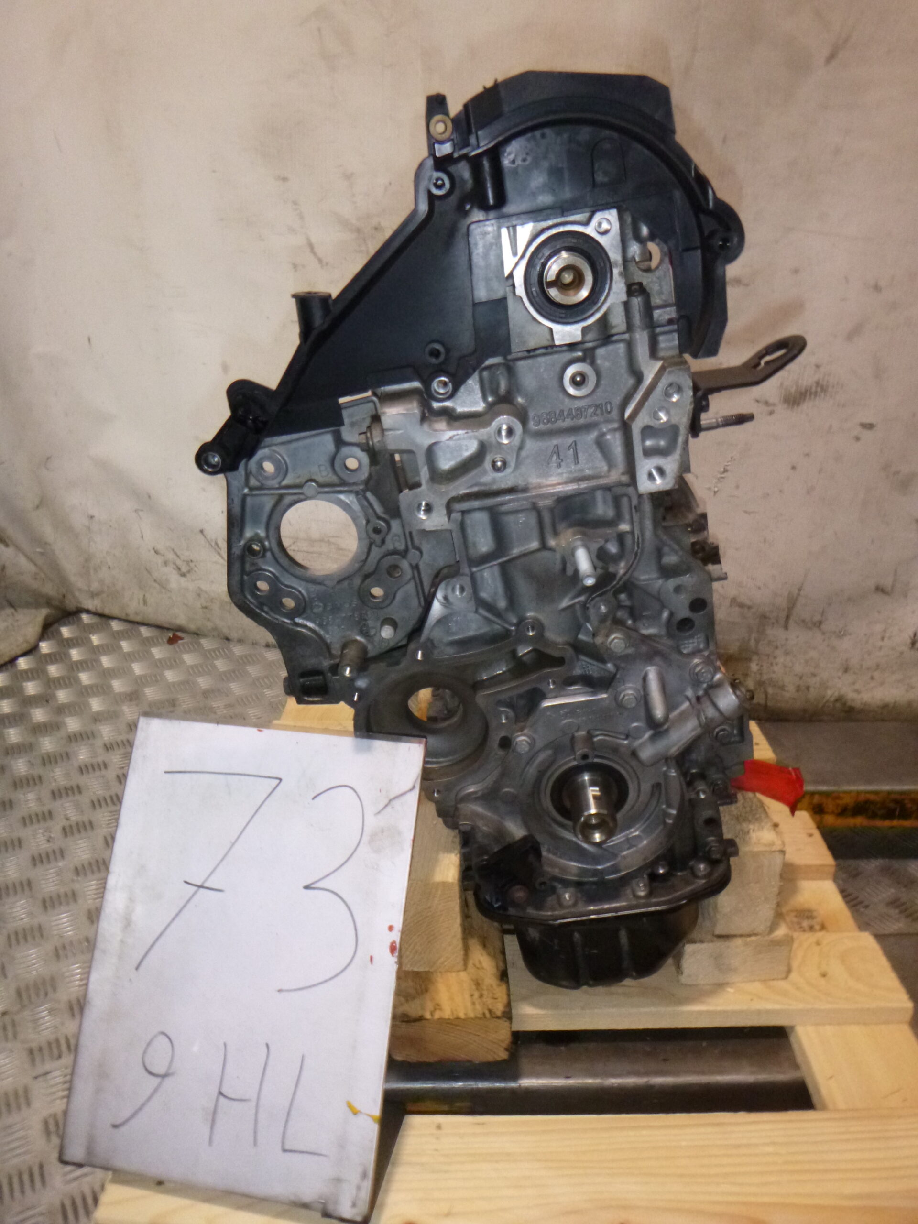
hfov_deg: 54.9
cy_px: 612
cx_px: 459
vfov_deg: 69.4
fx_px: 884
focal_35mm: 25
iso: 400
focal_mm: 4.5
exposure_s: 1/60
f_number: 3.9
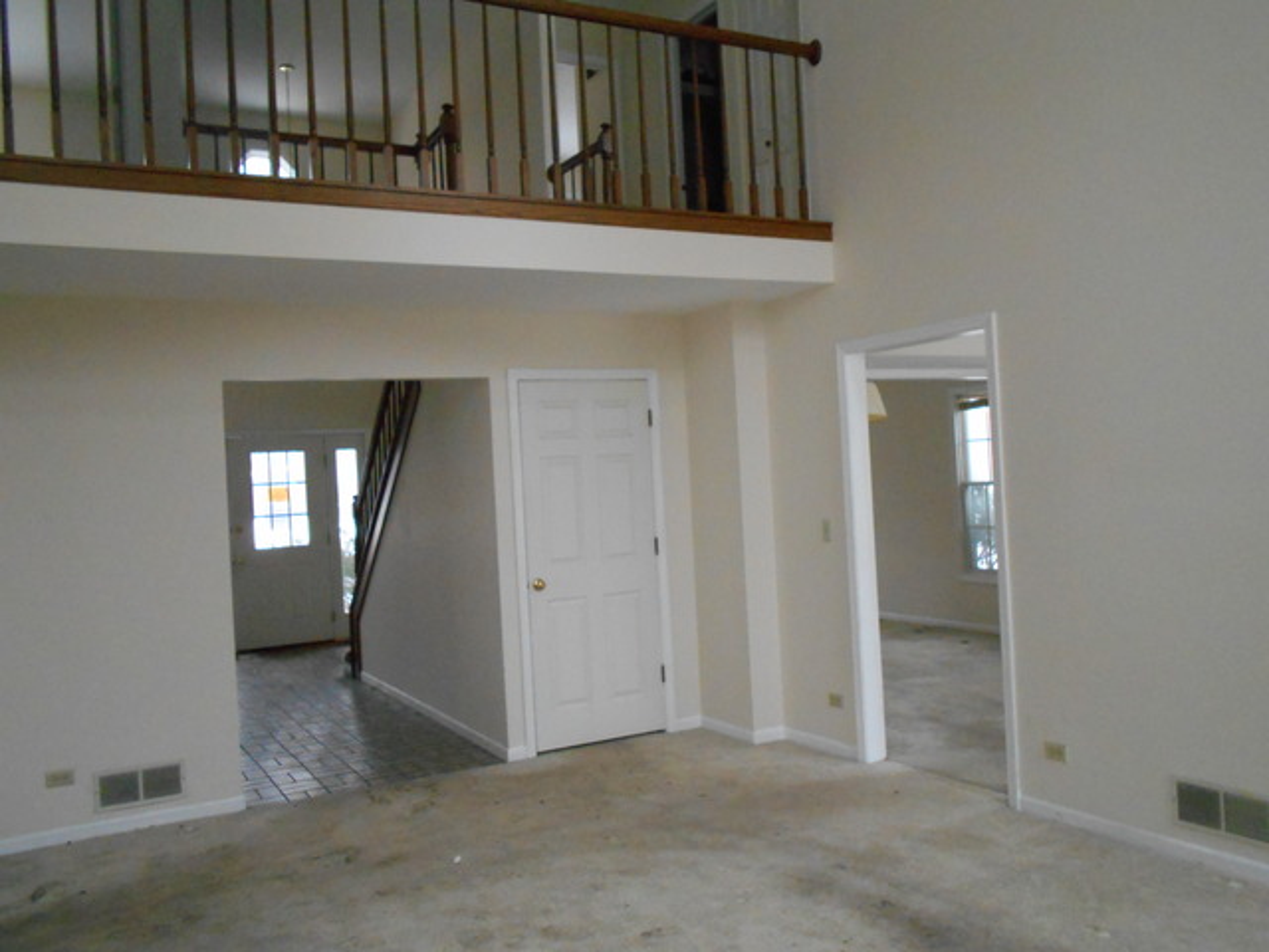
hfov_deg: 63.4
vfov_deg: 49.7
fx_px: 1026
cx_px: 634
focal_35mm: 28
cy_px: 476
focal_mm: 5.1
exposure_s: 1/100
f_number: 3.4
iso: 800
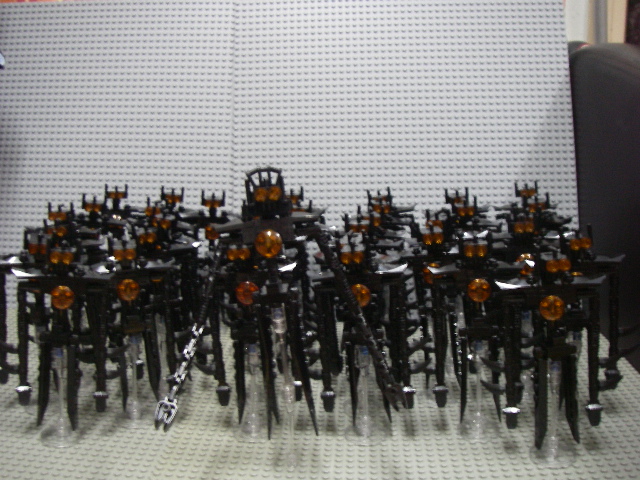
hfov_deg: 49.0
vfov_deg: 37.7
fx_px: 703
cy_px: 240
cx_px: 320
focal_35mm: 38
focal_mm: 6.3
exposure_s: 1/4
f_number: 3.3
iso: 200
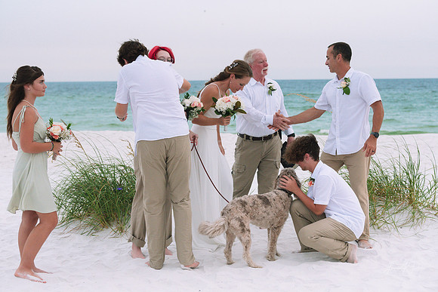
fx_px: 852
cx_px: 219
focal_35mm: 70
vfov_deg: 19.5
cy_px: 146
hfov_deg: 28.8
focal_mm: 70
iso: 1800
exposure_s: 1/4000
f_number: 5
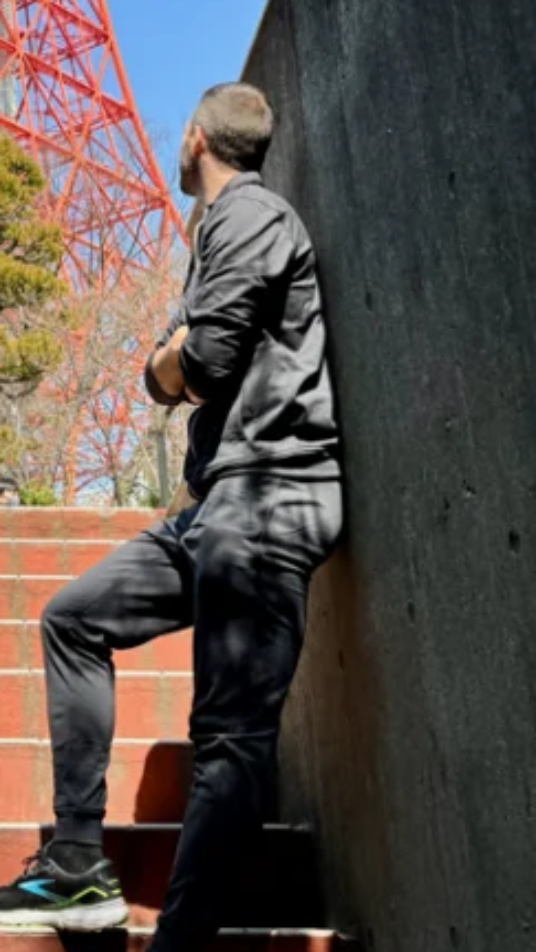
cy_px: 46
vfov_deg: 31.8
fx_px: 1567
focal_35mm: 62
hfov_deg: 18.6
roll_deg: -0.3
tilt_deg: +27.5
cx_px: -60
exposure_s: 1/2174
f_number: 1.78
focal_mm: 6.86
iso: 80
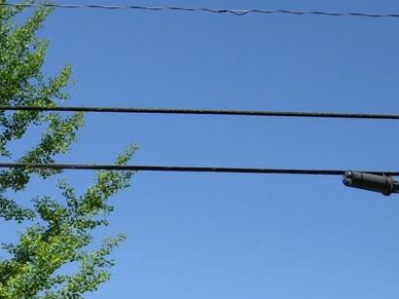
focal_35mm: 95
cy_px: 363
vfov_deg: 15.0
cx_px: 12
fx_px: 1095
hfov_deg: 20.1
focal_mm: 7.5
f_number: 6.1
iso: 50
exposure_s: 1/332
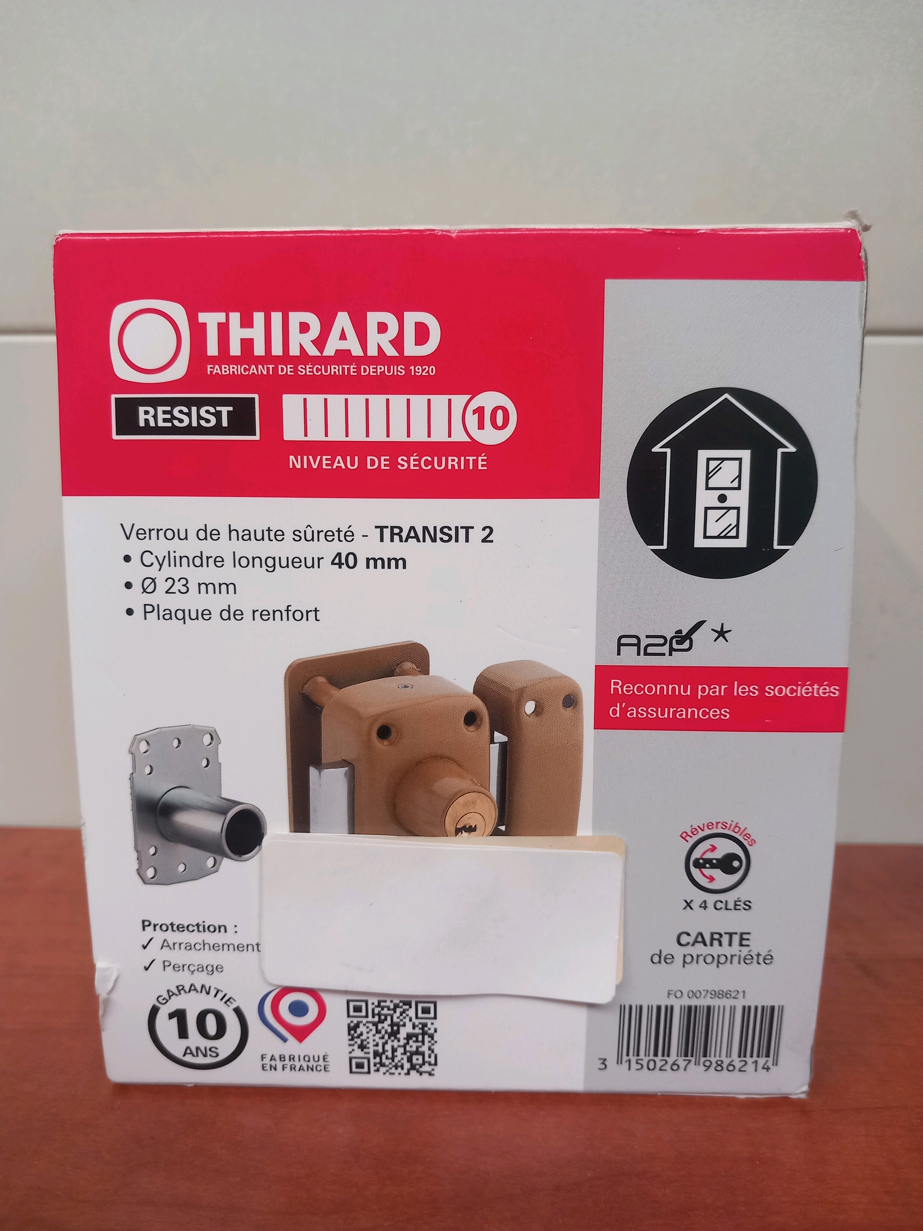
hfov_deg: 51.4
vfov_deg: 65.3
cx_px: 462
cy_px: 616
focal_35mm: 27
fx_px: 960
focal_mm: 4
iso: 200
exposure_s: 1/50
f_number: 1.8
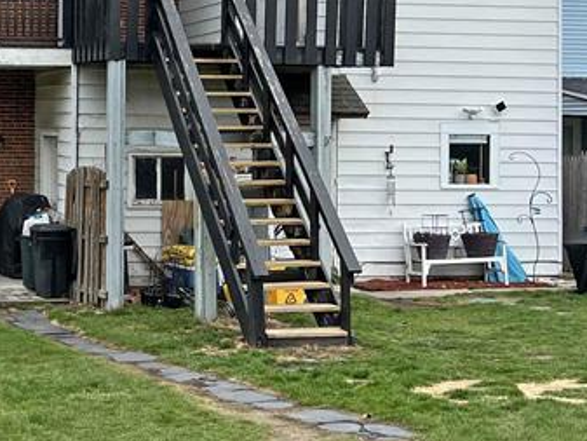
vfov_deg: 18.5
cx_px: -61
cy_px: 106
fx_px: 1340
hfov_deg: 23.2
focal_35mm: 79
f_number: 1.5
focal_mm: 5.7
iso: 50
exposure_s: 1/2457
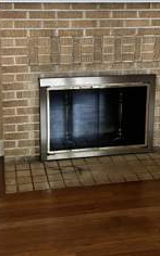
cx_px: 75
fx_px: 392
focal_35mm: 56
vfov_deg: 35.7
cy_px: 73
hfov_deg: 23.1
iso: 640
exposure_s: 1/30
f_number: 1.6
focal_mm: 5.1
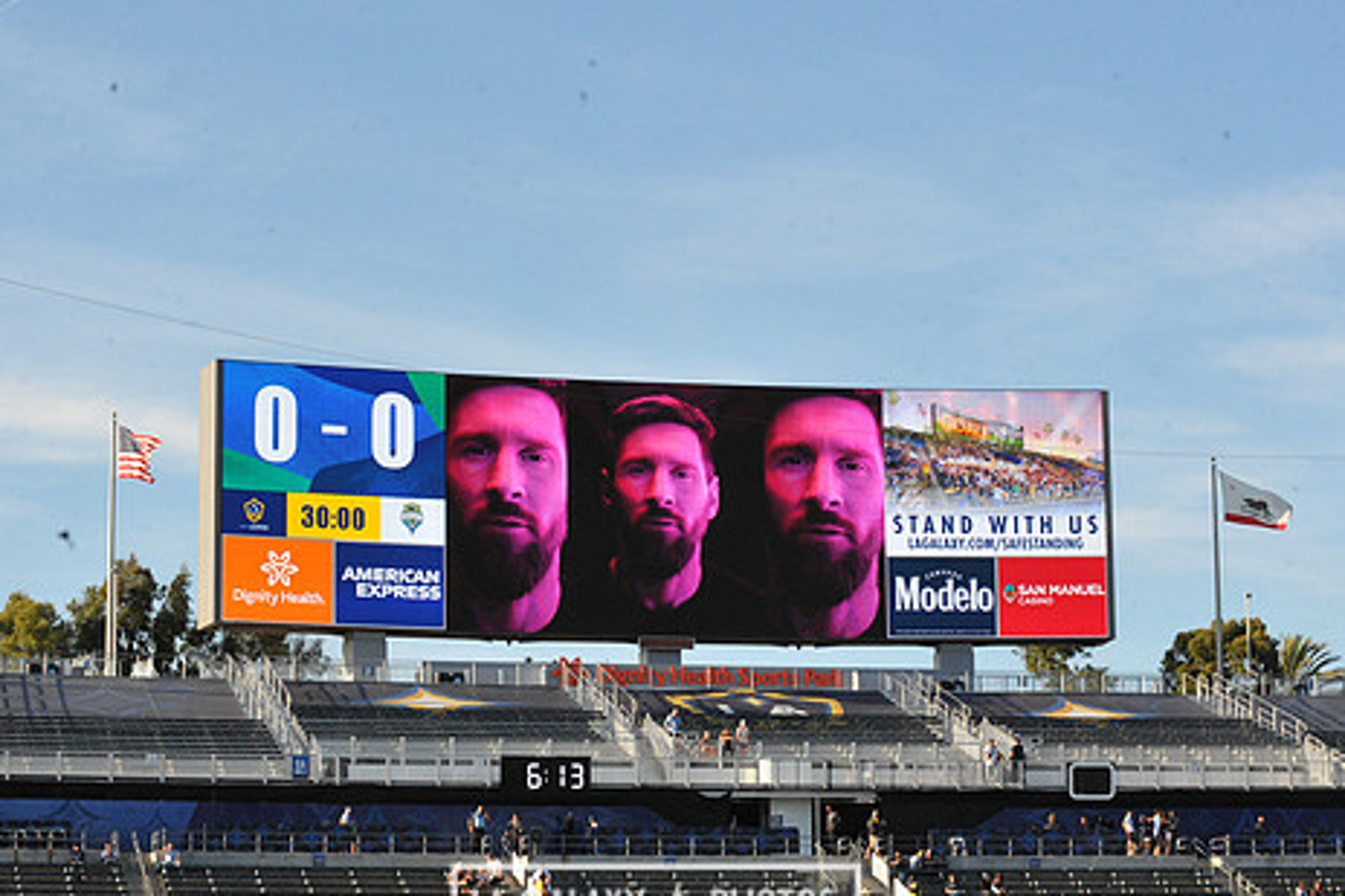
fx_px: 3735
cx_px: 655
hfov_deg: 20.4
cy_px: 467
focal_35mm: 100
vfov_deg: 13.7
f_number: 16
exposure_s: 1/1000
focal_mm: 80
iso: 1600
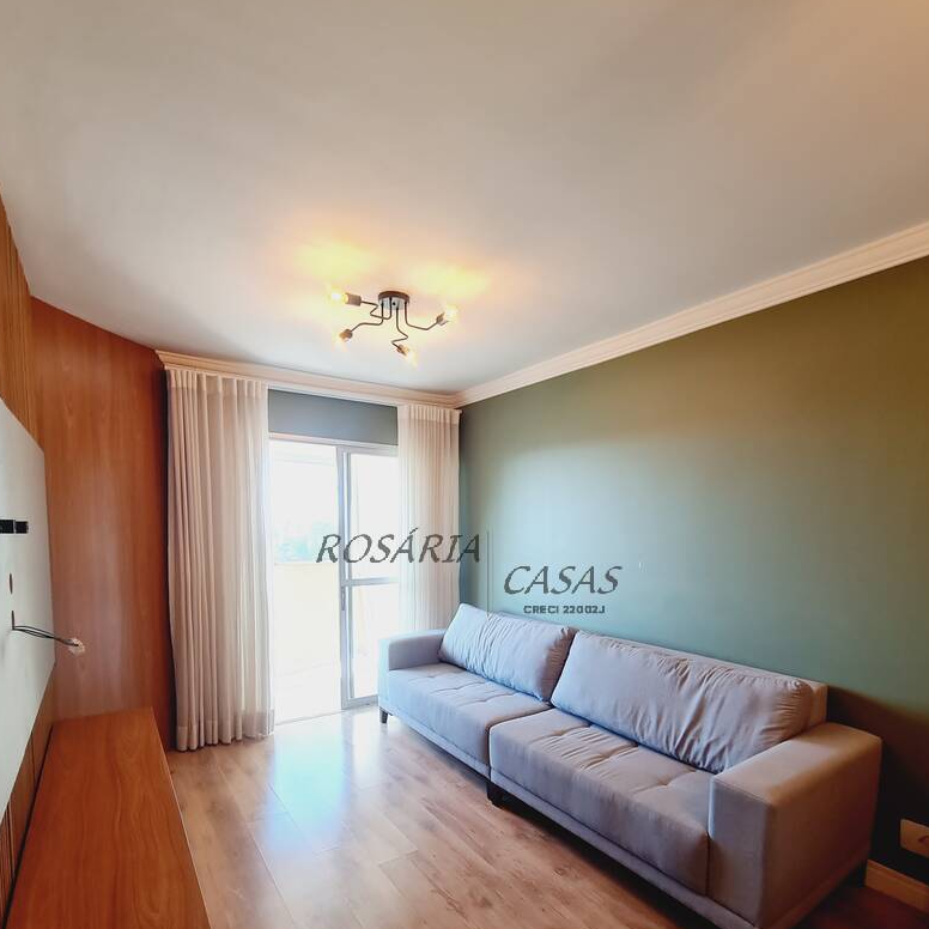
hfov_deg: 87.4
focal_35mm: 16
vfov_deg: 85.8
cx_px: 472
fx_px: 486
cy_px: 577
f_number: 2.2
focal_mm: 2.2
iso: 100
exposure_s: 1/60
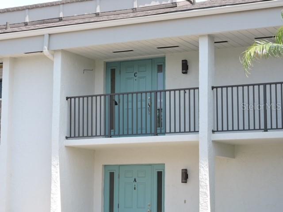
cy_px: 106
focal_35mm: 95
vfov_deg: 15.6
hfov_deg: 20.7
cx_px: 142
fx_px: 777
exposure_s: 1/160
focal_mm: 17
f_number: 4.8
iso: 100
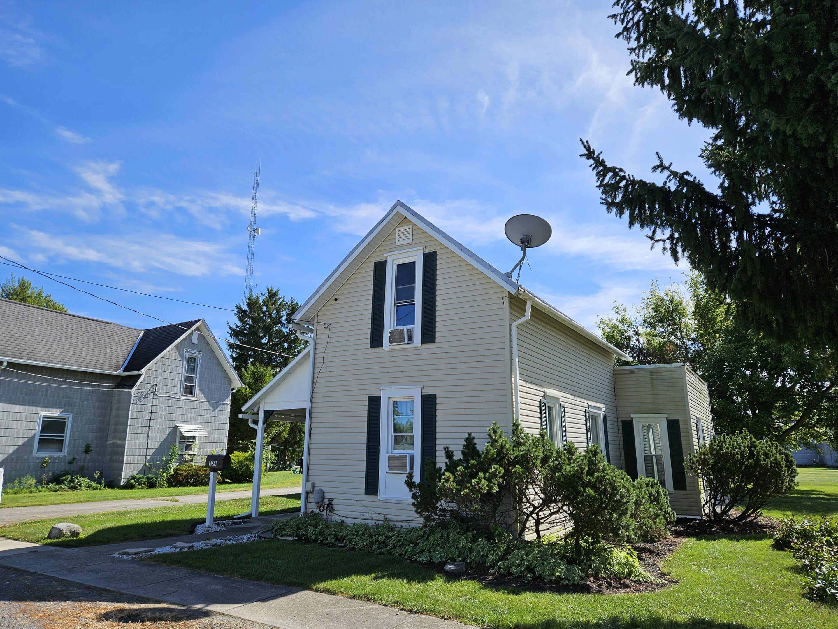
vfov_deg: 56.8
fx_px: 581
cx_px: 419
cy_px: 316
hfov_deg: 71.6
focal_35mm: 24
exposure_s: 1/1879
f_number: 1.8
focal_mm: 5.4
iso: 25
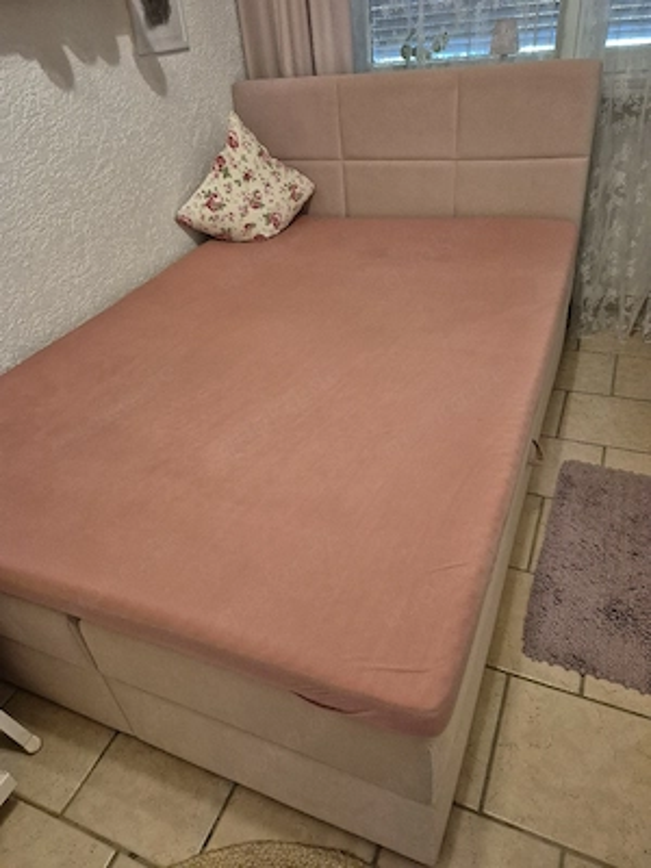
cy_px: 434
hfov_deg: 58.9
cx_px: 326
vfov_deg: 73.9
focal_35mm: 23
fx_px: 577
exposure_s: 1/100
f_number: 1.8
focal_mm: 5.4
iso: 1250
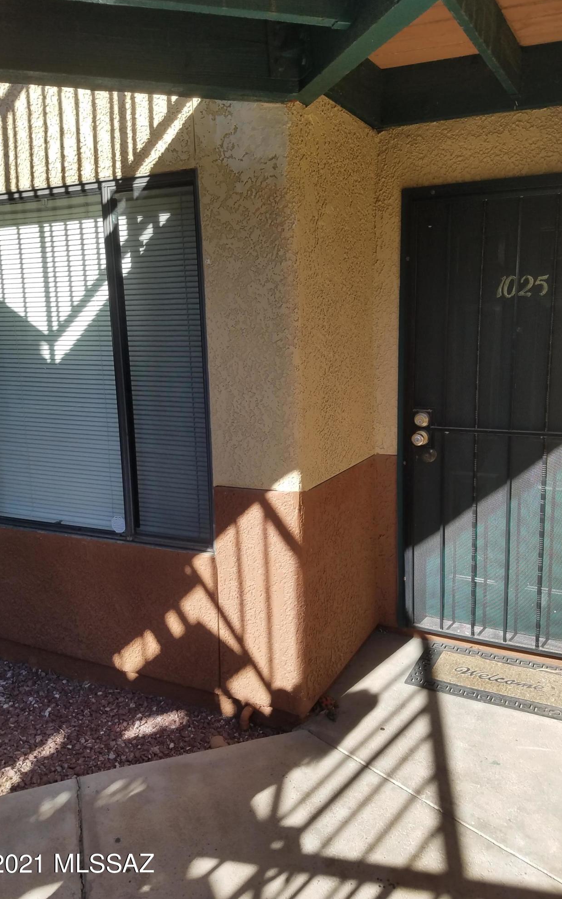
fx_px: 686
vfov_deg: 66.5
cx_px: 312
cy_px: 447
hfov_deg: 44.5
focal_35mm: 28
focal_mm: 4.2
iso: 50
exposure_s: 1/1384
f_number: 1.7
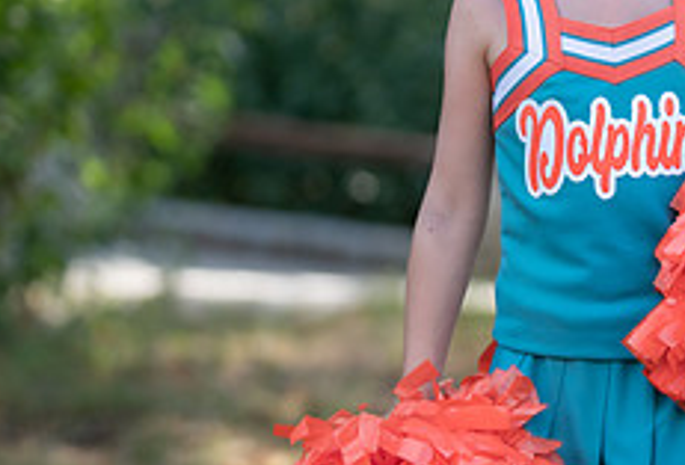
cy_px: 101
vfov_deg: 5.5
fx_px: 4824
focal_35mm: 252
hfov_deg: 8.1
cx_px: 636
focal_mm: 96
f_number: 2.8
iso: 125
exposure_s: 1/400
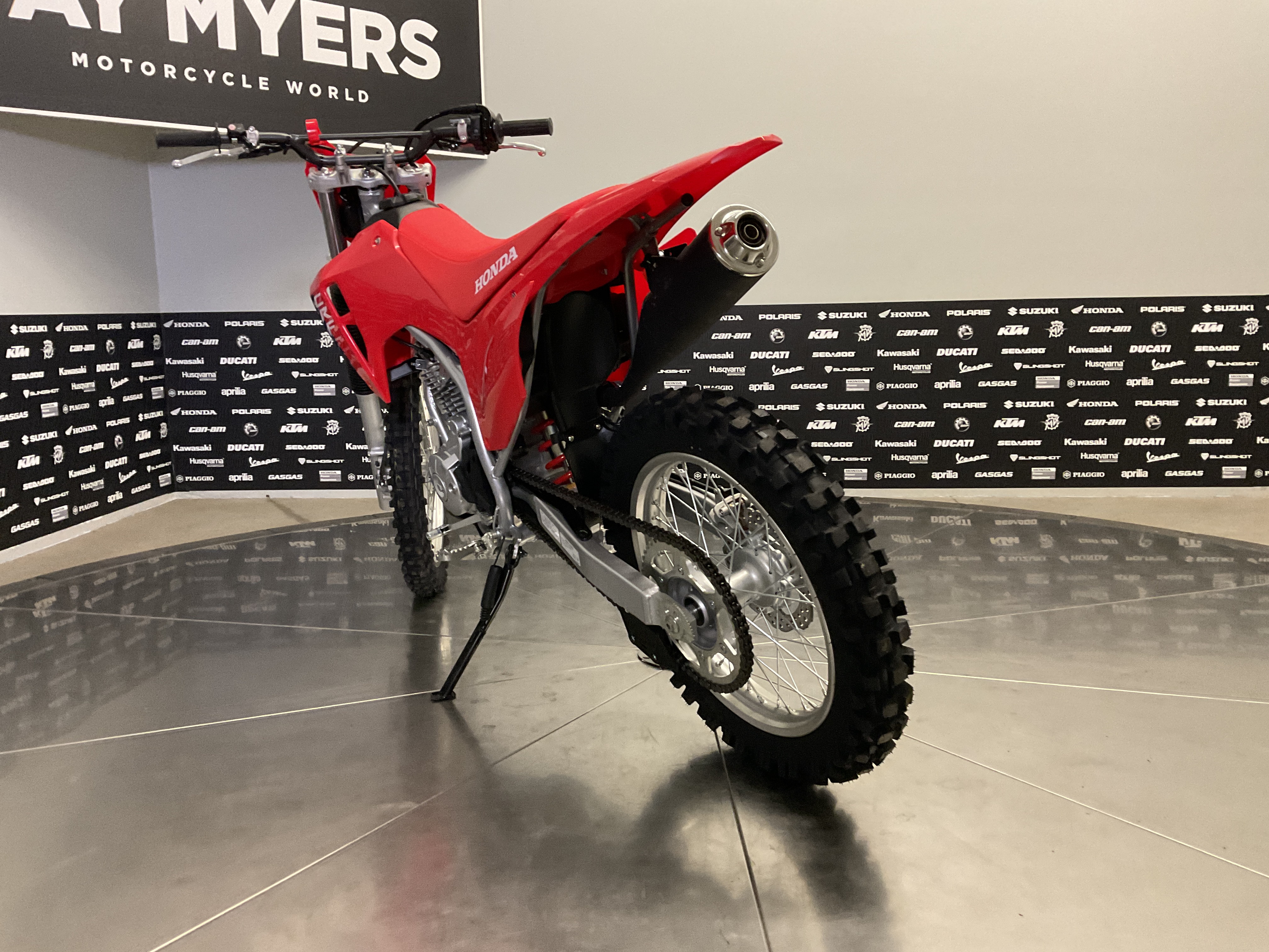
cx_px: 634
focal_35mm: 29
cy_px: 476
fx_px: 1063
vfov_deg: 48.2
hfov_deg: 61.7
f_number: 1.8
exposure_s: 1/60
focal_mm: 3
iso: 250
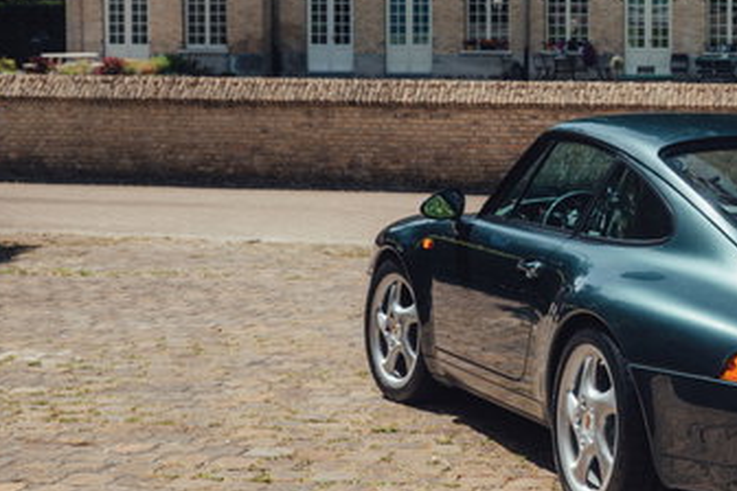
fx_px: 1638
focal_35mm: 80
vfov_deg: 17.0
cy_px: 126
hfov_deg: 24.2
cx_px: 748
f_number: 5.6
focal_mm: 35
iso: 100
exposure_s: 1/80
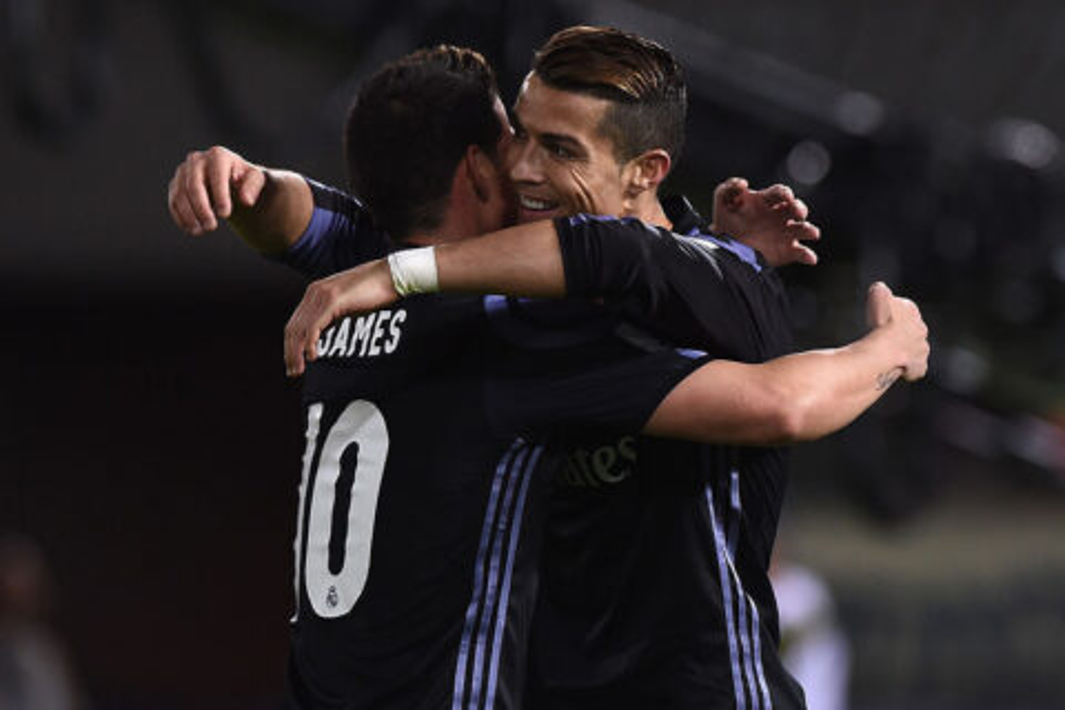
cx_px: 532
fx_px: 11832
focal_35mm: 400
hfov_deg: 5.2
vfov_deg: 3.4
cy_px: 355
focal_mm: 400
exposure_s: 1/1250
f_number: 4
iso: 2000
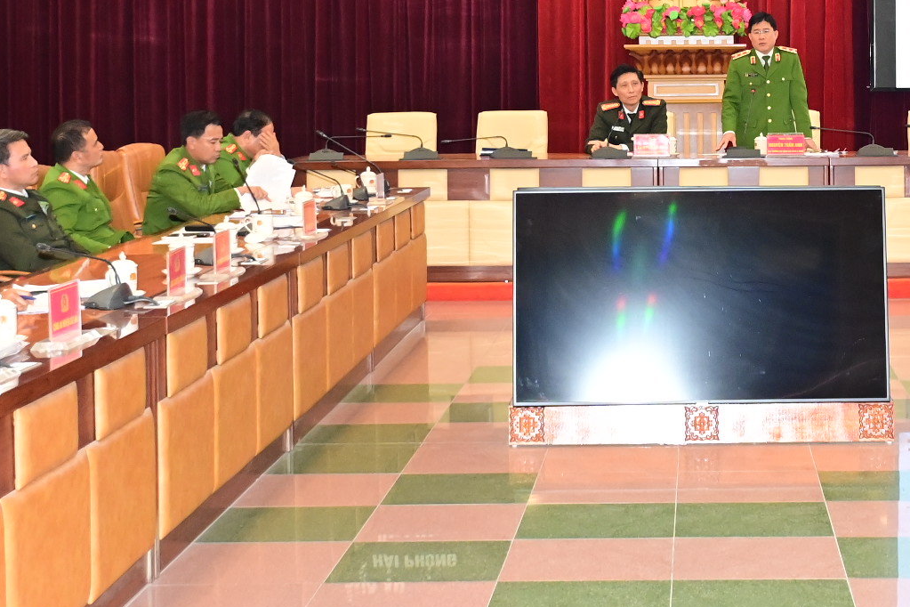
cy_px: 113
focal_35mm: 75
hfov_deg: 26.6
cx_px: 704
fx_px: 1896
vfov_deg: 18.0
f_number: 3.8
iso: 2500
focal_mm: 26
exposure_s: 1/200
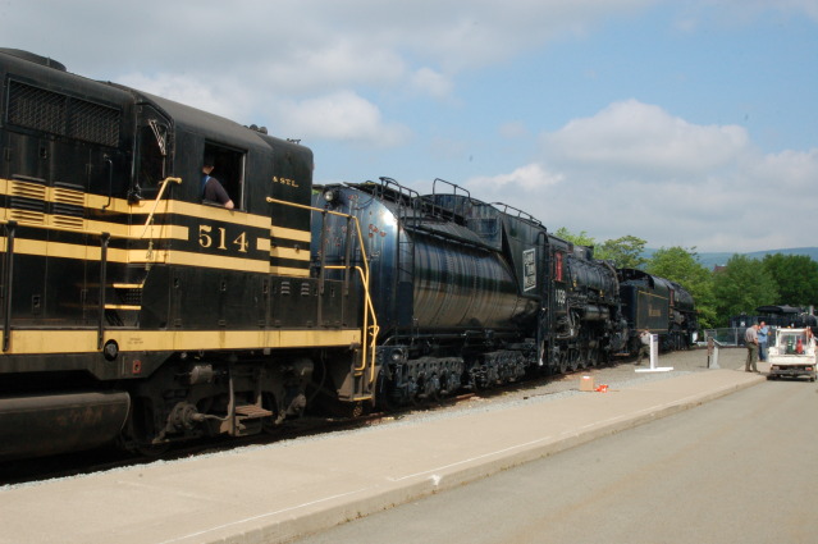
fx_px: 954
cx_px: 409
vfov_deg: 31.8
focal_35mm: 42
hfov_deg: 46.4
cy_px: 272
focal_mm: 28
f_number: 20
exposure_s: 1/200
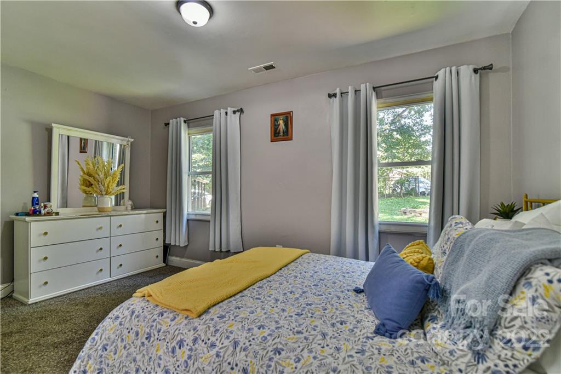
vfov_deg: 73.8
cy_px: 187
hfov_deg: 96.7
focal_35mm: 16
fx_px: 249
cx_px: 280
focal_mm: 16
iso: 1600
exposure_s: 1/100
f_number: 5
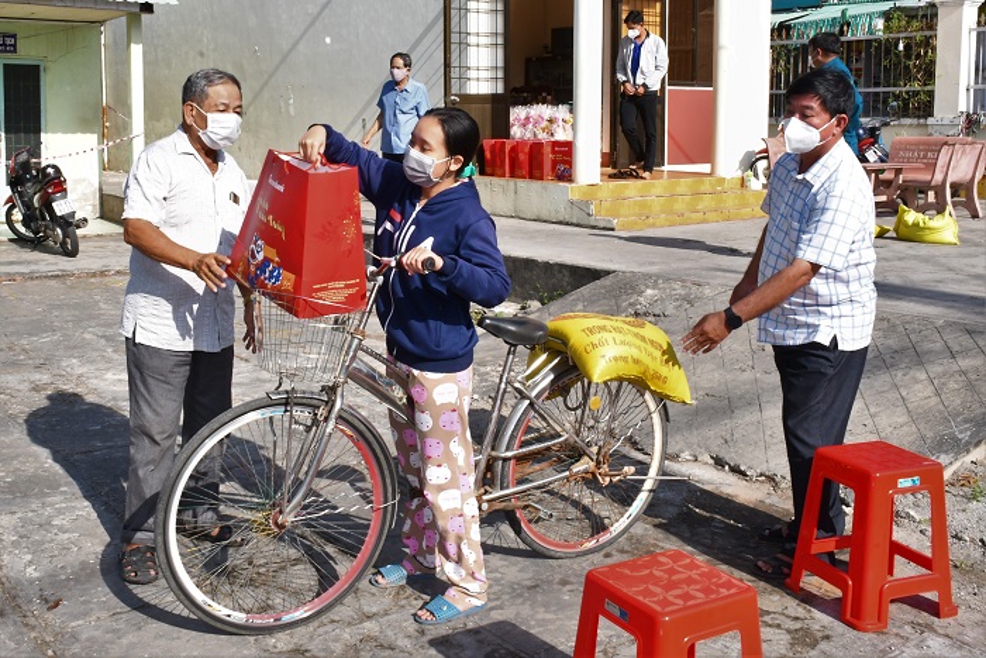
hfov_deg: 61.9
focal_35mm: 30
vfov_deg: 43.6
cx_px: 493
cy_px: 329
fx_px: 822
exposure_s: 1/250
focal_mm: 20
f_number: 22
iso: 1250
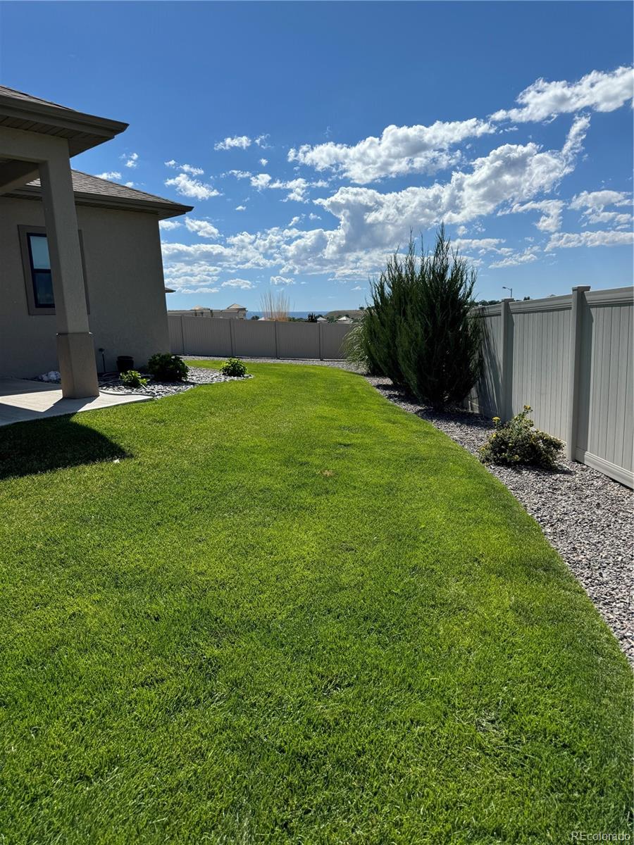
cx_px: 317
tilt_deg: -11.5
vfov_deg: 71.6
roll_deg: +1.9
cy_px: 422
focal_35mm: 24
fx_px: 586
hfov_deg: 56.8
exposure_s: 1/7092
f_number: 1.78
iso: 80
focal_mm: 6.76
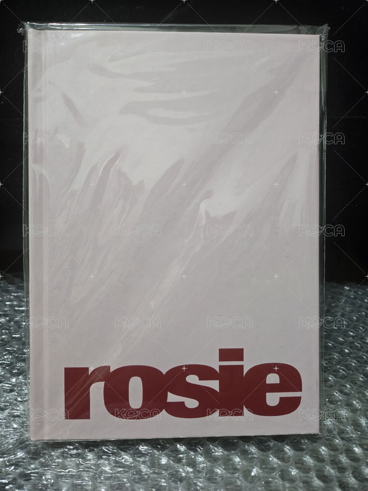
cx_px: 184
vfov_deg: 73.9
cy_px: 246
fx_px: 326
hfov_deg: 58.9
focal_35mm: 23
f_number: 1.8
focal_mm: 5.4
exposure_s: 1/120
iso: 500
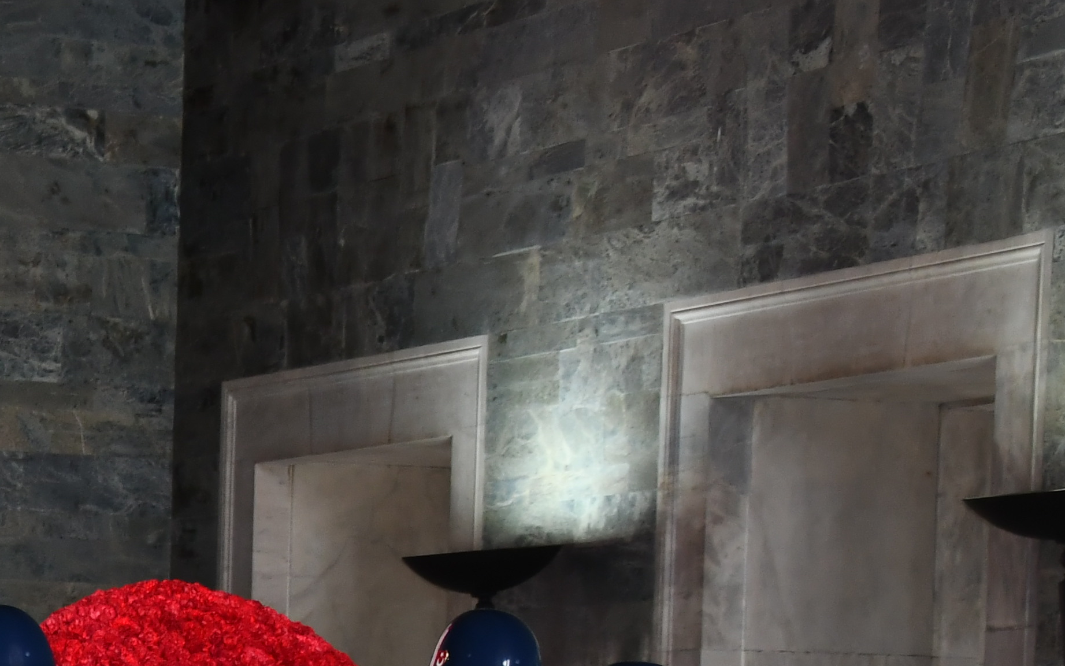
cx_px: -420
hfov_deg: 12.8
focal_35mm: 157
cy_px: 960
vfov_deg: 8.2
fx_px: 4557
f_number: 4.2
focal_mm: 34
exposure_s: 1/100
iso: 400
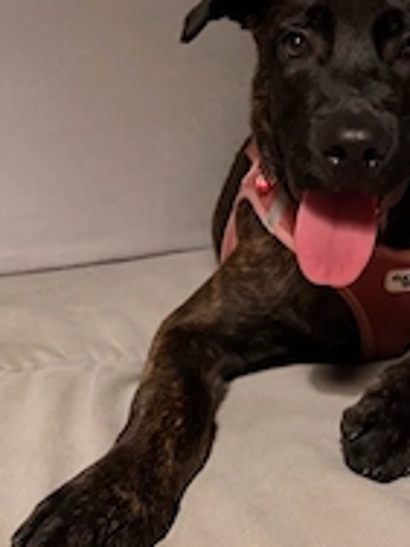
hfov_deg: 28.2
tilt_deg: -6.4
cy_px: 125
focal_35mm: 51
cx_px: 300
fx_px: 805
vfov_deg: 36.5
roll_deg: -7.6
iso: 1000
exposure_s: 1/33
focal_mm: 6.76
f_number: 1.78
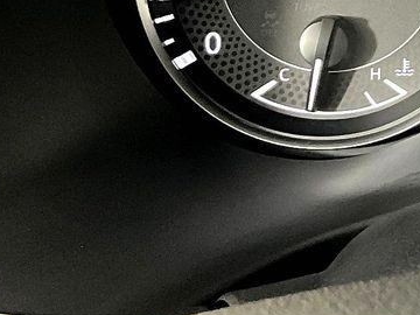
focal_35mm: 129
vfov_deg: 11.2
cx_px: 696
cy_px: -75
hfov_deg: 14.0
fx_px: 1565
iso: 320
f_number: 1.8
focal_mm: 3
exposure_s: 1/40
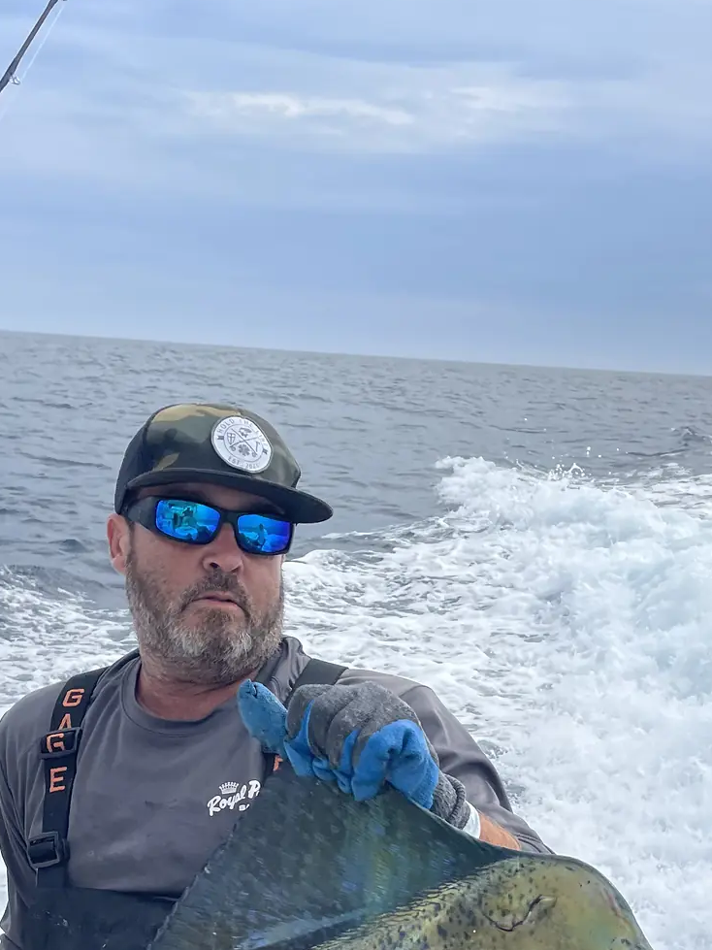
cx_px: 322
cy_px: 901
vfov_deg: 34.8
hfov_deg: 28.5
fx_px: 1399
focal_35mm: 51
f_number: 1.6
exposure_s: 1/4651
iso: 32
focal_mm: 4.2
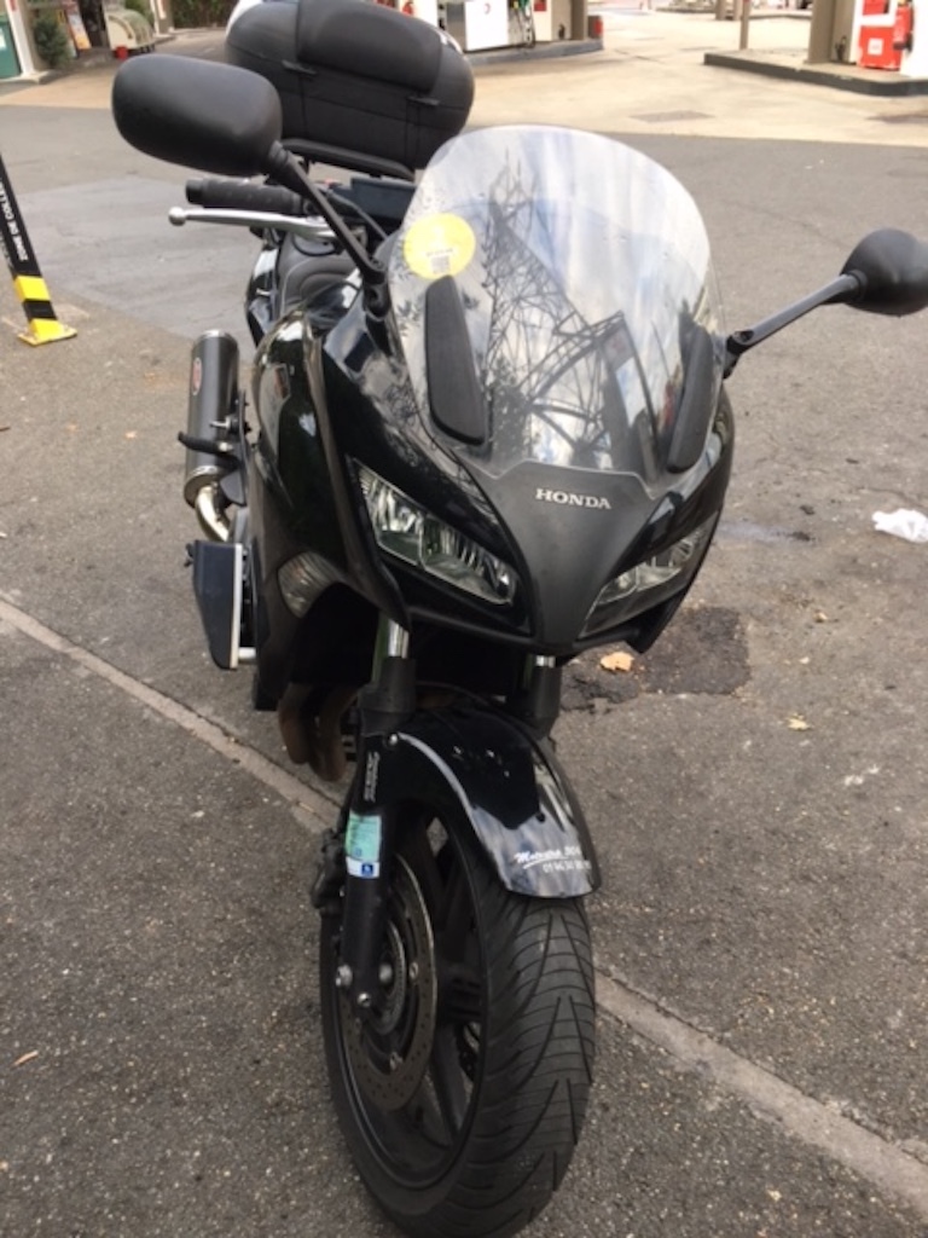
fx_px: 1037
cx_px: 464
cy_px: 619
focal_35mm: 29
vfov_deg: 61.7
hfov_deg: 48.2
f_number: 2.2
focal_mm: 4.15
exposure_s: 1/100
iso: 40
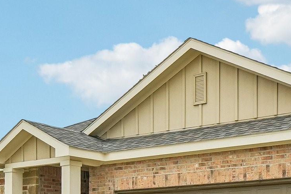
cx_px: 198
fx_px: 493
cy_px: 109
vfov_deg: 22.2
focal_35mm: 61
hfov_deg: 32.6
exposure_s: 1/1600
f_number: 8
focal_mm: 15
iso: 400
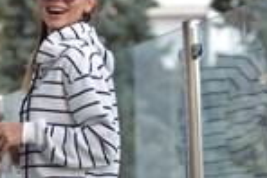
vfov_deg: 8.6
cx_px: 51
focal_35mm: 157
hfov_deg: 13.0
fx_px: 1166
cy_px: 223
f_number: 2
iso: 1250
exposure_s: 1/1000
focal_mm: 50
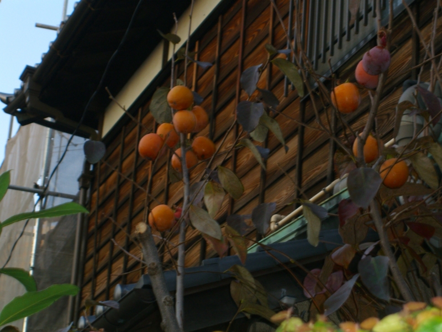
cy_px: 166
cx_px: 221
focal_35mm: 114
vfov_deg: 13.0
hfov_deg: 17.3
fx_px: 1456
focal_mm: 23.7
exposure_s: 1/60
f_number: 5.1
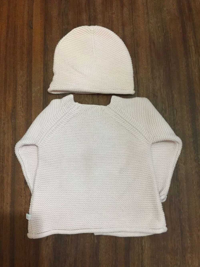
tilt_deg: -80.0
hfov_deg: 48.2
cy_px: 134
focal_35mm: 29
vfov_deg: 61.7
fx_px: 223
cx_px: 100
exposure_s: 1/17
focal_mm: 4.15
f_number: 2.2
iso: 160
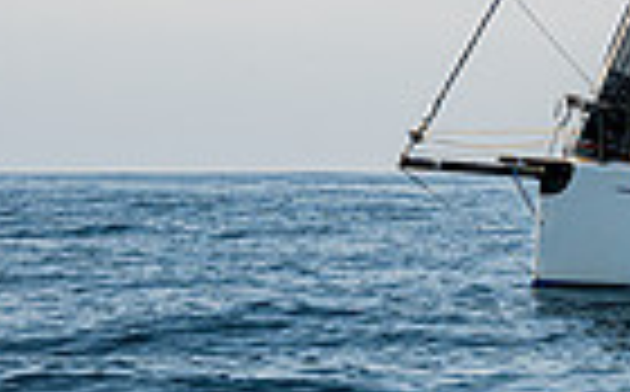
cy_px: -453
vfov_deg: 5.4
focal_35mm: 237
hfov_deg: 8.7
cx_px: 878
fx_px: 4063
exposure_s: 1/2500
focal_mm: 56
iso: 200
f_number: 5
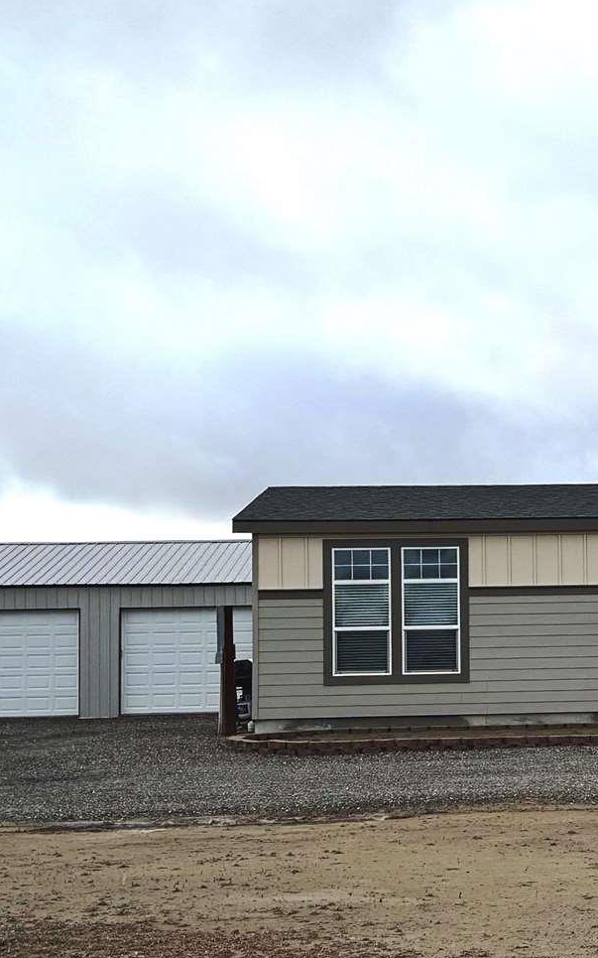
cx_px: 711
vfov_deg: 25.5
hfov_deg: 15.5
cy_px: 533
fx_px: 2112
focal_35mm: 81
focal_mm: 6.86
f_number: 1.78
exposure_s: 1/3413
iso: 80
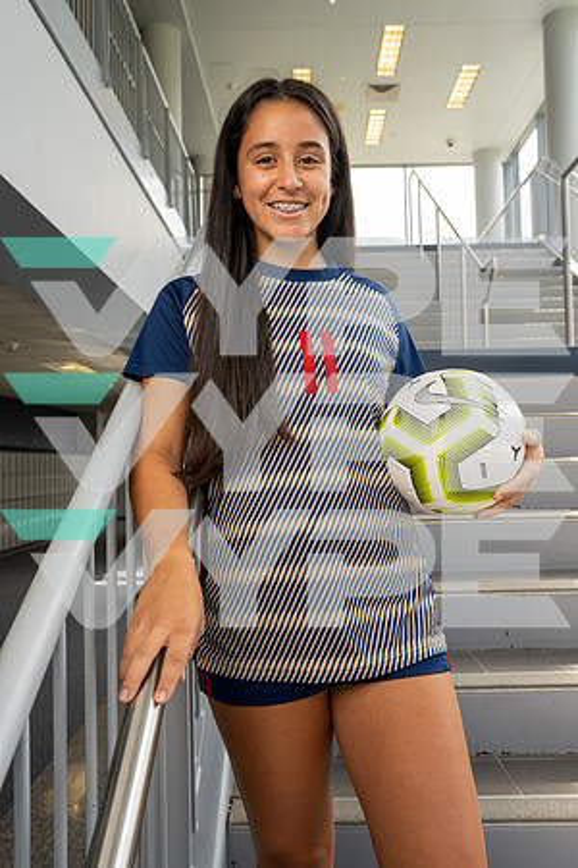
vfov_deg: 60.3
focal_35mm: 31
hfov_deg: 42.3
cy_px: 434
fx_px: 747
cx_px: 289
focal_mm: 31
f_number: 7.1
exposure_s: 1/250
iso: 800
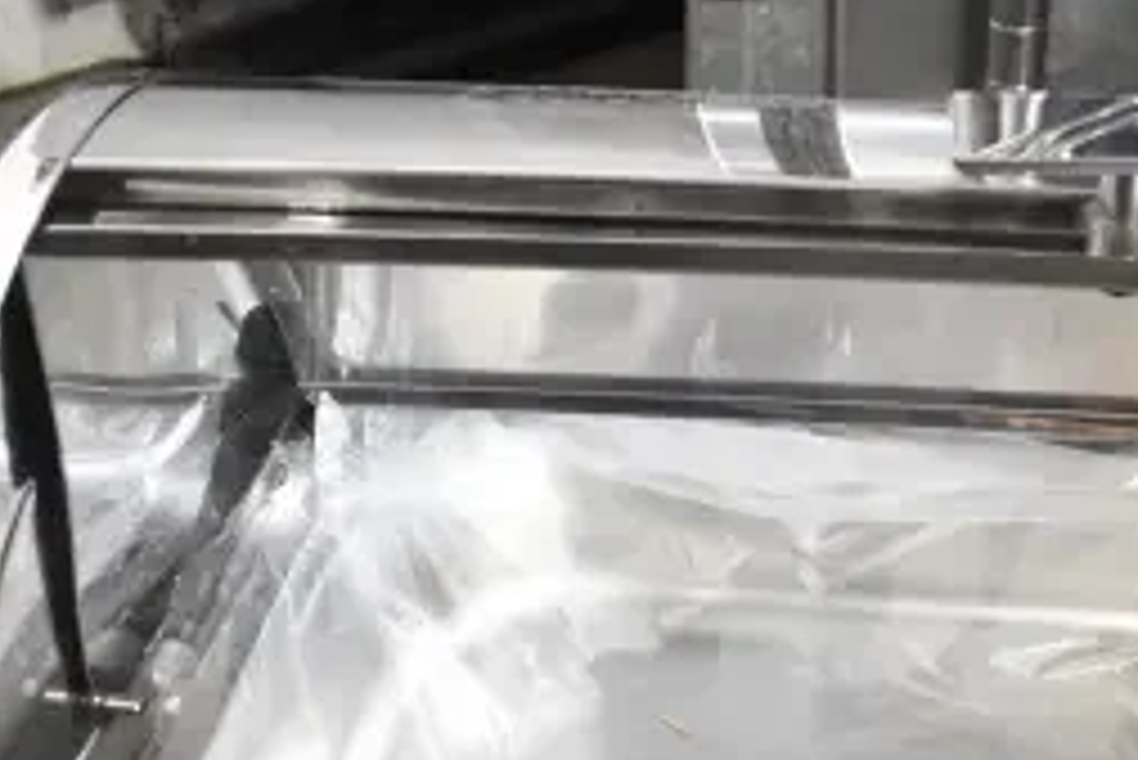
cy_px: 785
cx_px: 1102
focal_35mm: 65
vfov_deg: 20.2
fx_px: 2056
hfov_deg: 29.2
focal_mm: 18
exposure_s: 1/50
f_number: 3.5
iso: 6400
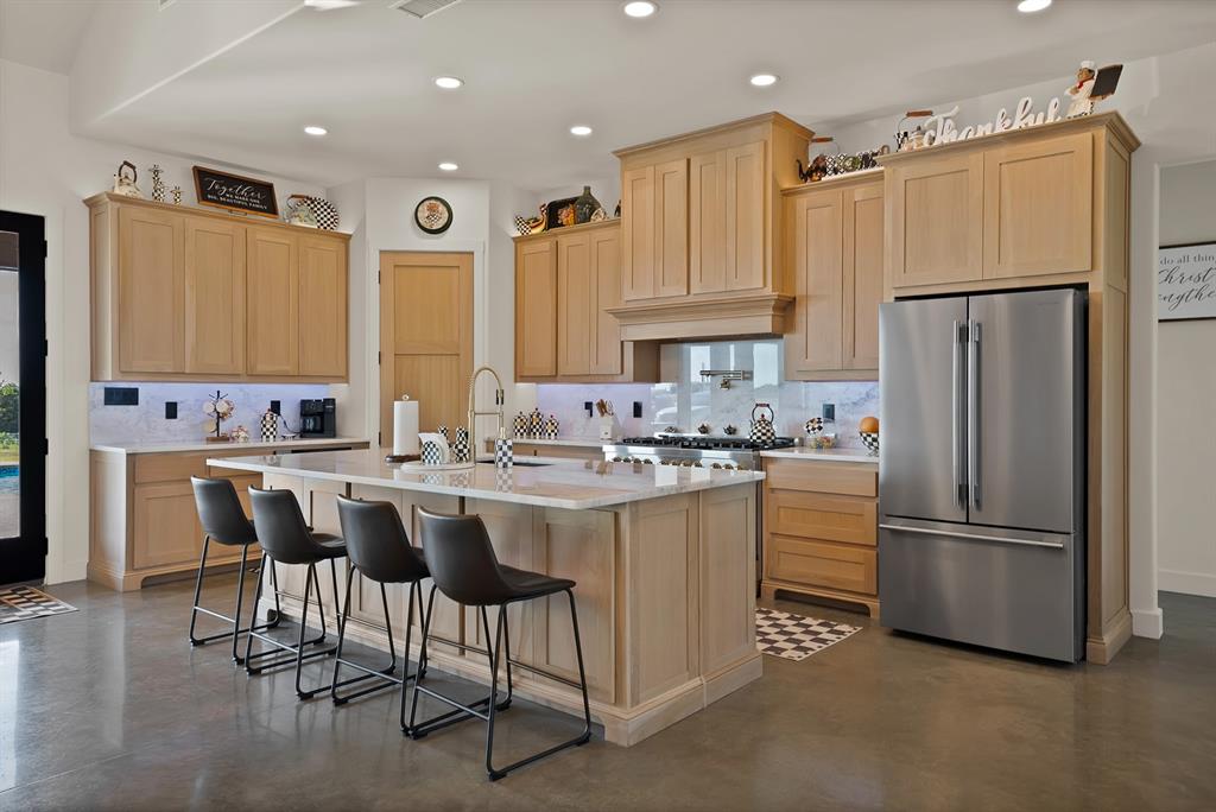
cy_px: 406
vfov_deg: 53.2
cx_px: 608
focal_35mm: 24
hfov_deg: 73.7
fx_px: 811
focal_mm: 24
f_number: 9
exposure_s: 1/2
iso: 125
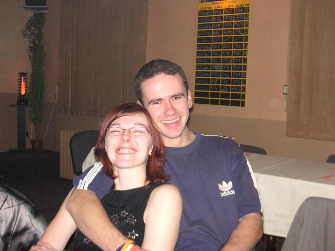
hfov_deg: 42.9
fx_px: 426
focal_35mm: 44
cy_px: 126
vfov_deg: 32.9
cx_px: 168
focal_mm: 7.3
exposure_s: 1/45
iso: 160
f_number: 3.1
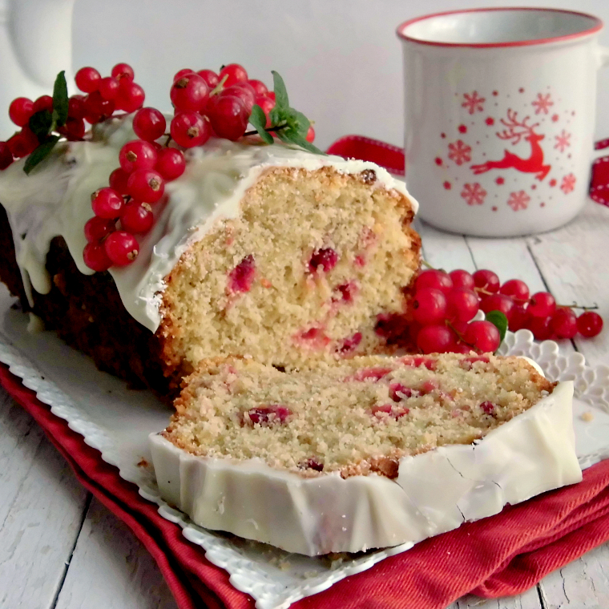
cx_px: 330
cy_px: 302
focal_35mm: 56
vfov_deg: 30.6
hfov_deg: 30.5
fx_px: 1115
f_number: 3.4
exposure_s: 1/30
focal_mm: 8.3
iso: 400
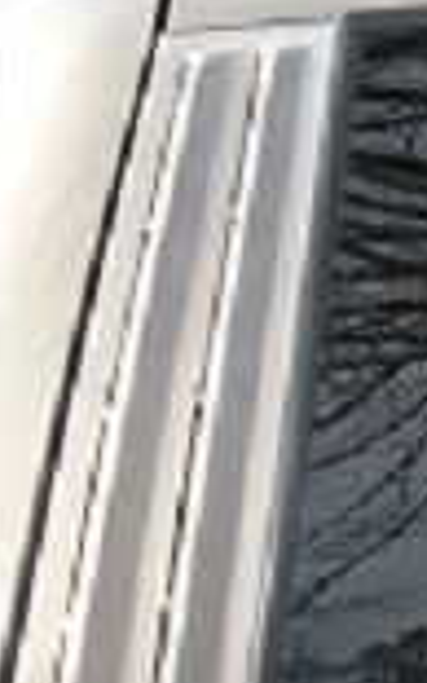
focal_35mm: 96
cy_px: 357
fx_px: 1786
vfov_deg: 21.6
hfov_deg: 12.5
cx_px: 770
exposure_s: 1/500
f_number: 3.5
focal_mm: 6.2
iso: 250
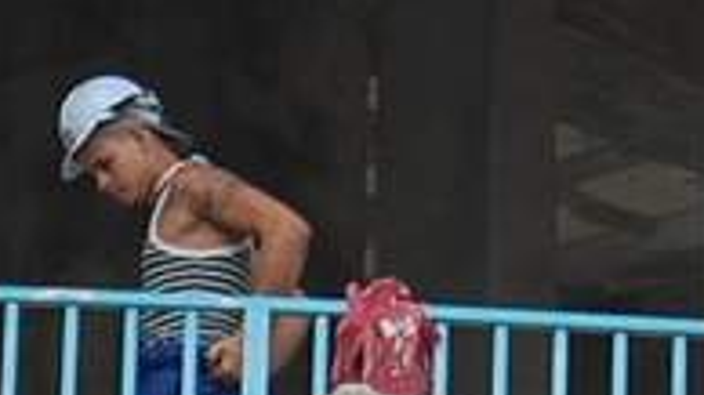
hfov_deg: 4.7
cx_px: 221
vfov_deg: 2.7
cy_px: 179
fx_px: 8505
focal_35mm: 456
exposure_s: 1/160
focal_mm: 55
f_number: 6.3
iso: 200
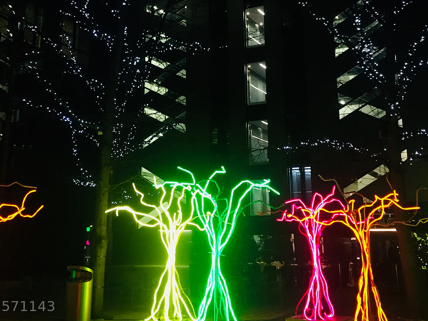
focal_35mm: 49
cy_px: 71
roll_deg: -0.4
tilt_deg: +16.8
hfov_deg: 38.8
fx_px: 606
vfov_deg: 29.1
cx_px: 180
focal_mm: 4.15
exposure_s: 1/33
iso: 125
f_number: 2.2
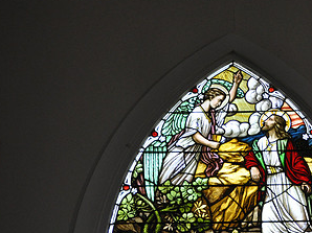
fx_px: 657
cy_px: 152
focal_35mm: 73
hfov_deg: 26.2
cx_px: 246
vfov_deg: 20.1
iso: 900
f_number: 4
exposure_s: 1/30
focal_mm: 26
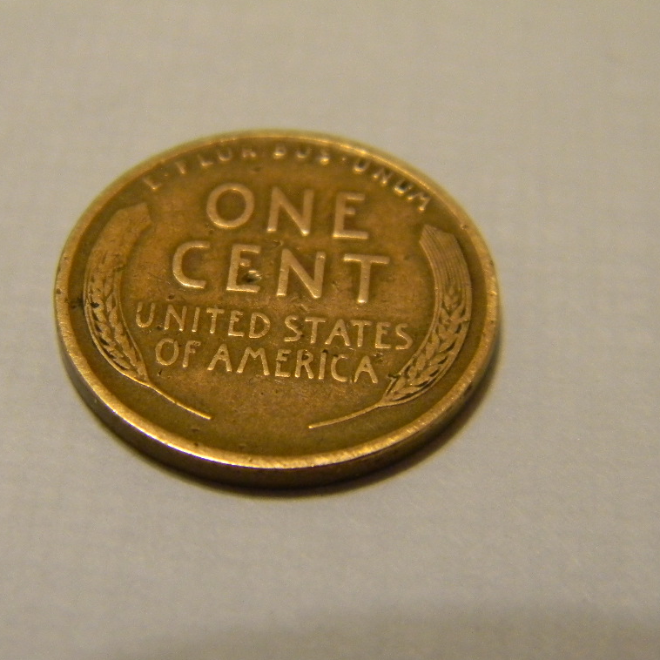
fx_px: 1726
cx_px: 286
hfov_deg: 21.6
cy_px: 328
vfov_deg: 21.7
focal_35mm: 80
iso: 400
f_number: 4.3
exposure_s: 1/31.1
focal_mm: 12.2
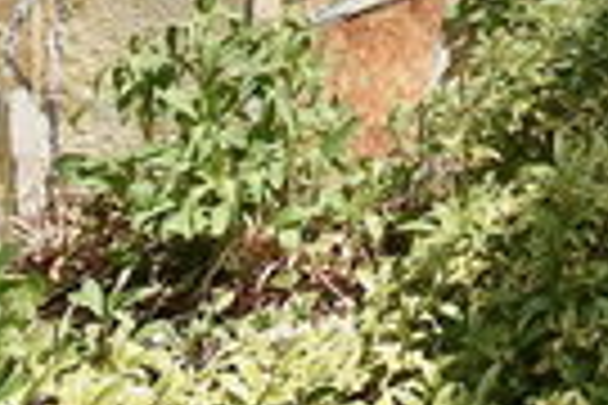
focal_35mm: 89
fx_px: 1503
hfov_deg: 16.9
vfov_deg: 11.6
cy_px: -668
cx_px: 1225
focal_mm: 10
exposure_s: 1/250
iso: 125
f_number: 8
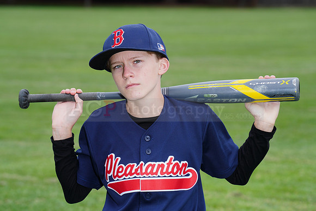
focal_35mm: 192
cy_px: 106
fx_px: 1686
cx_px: 158
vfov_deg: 7.2
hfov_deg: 10.7
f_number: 9
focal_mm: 192
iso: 200
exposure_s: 1/250
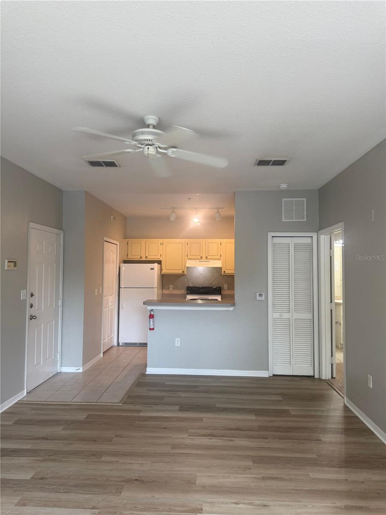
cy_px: 258
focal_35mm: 24
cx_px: 193
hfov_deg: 56.8
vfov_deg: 71.6
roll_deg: -0.8
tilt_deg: +3.7
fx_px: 357
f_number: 1.78
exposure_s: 1/120
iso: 160
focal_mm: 6.76
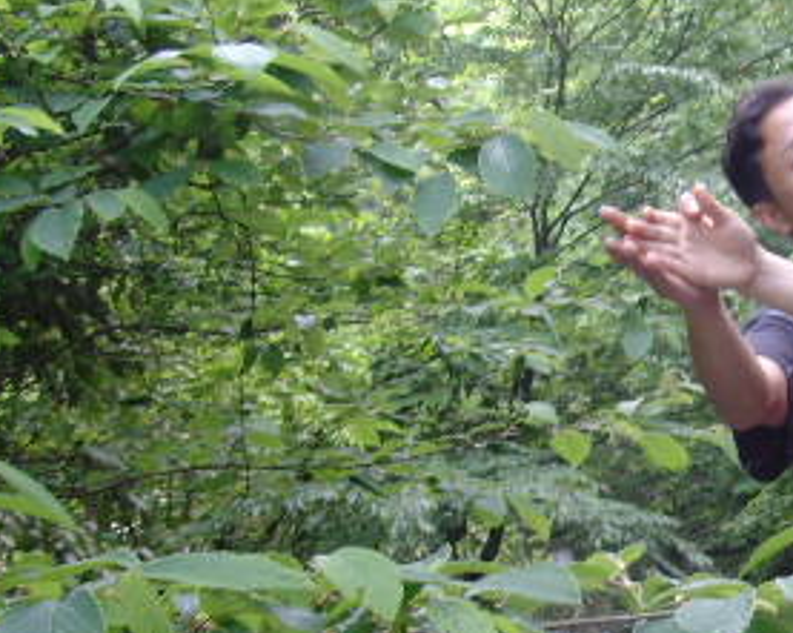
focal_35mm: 88
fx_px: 2063
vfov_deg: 17.3
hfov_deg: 20.9
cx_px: 830
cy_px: 493
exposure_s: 1/45
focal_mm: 6.6
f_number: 3.5
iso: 160
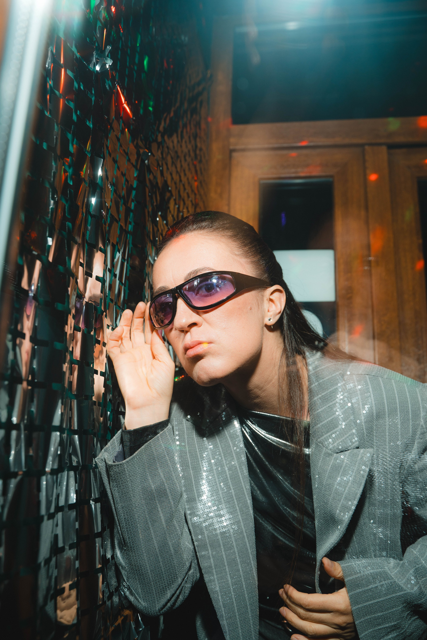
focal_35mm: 28
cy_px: 320
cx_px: 214
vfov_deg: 65.5
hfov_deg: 46.4
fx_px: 498
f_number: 5
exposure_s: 1/40
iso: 160
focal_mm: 28
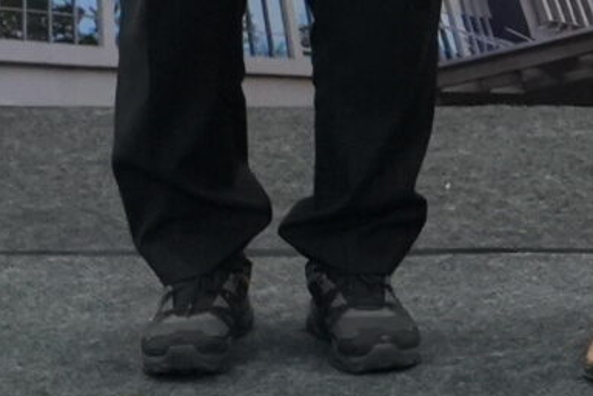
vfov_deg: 5.0
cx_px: 1254
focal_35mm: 266
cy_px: -620
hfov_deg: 7.4
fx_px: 4383
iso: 1600
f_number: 2.8
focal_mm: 27.2
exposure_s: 1/200
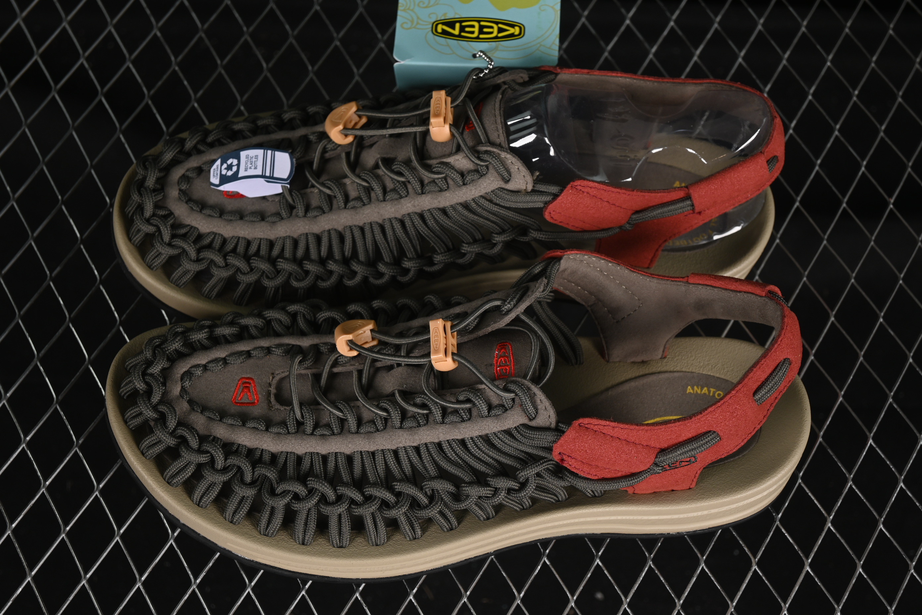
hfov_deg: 27.0
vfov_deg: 18.2
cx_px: 461
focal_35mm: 75
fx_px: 1921
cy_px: 308
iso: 160
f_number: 6.3
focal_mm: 50
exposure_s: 1/60
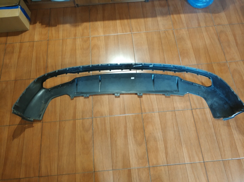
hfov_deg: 65.4
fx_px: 190
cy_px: 91
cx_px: 122
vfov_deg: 51.2
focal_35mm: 27
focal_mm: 3.82
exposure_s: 1/12
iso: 744
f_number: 1.8
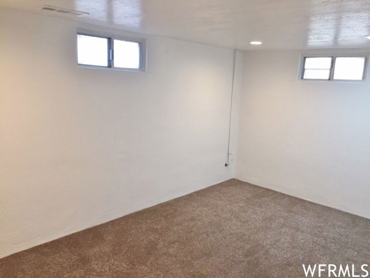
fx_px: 310
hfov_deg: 61.7
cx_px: 185
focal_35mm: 29
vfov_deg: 48.2
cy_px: 139
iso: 50
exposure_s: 1/30
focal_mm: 4.15
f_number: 2.2
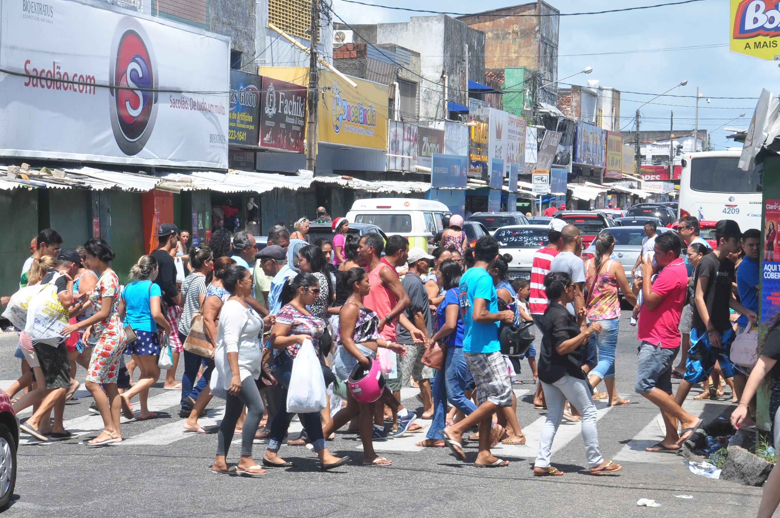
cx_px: 349
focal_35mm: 101
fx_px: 2186
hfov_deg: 20.2
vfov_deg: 13.5
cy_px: 262
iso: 400
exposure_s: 1/250
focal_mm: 58
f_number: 14
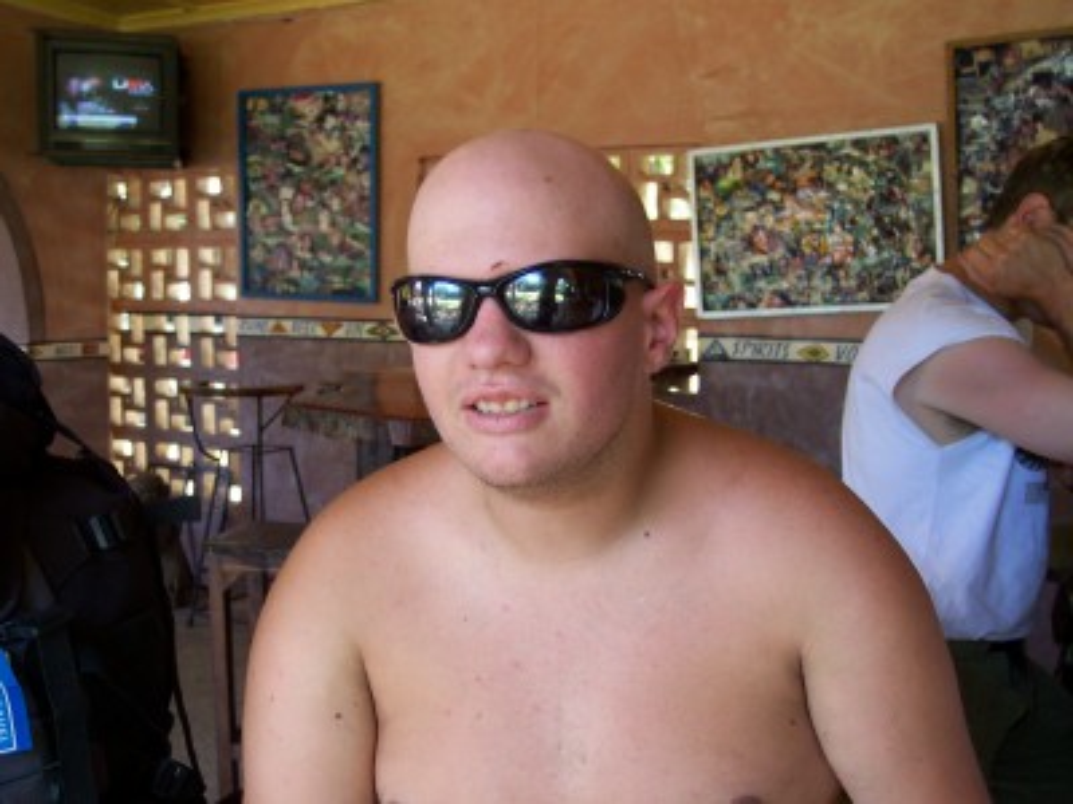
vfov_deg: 37.7
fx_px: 1178
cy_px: 402
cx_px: 536
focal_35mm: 38
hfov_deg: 49.0
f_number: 2.8
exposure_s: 1/90
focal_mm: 8
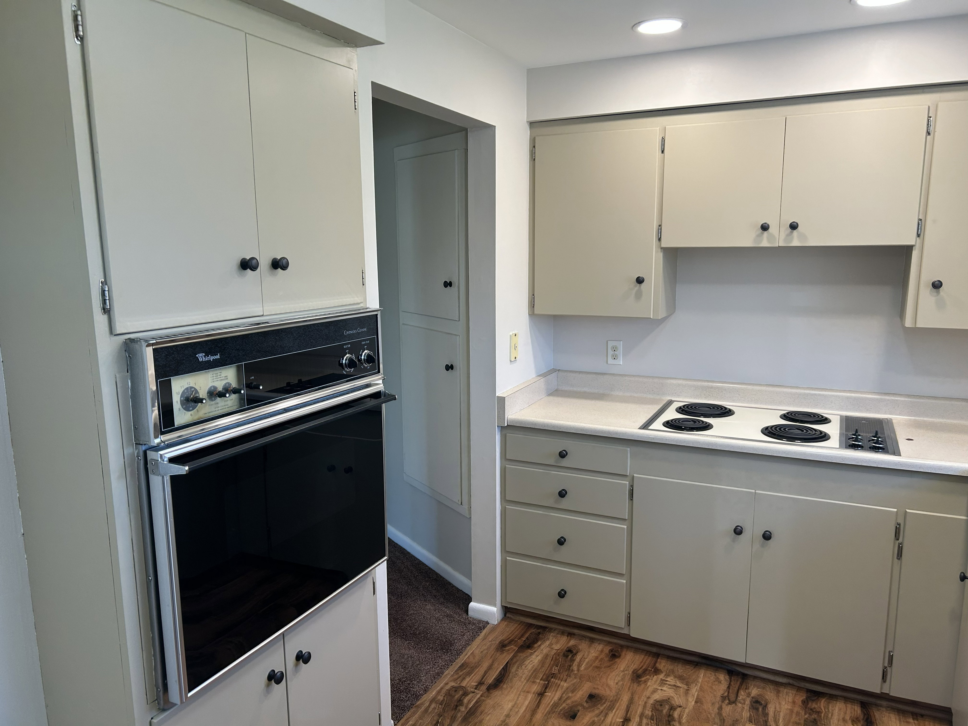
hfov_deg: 67.3
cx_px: 484
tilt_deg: -10.7
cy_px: 363
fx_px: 727
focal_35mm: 26
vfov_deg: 53.1
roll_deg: +0.3
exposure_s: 1/120
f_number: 1.5
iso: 64
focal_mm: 5.7
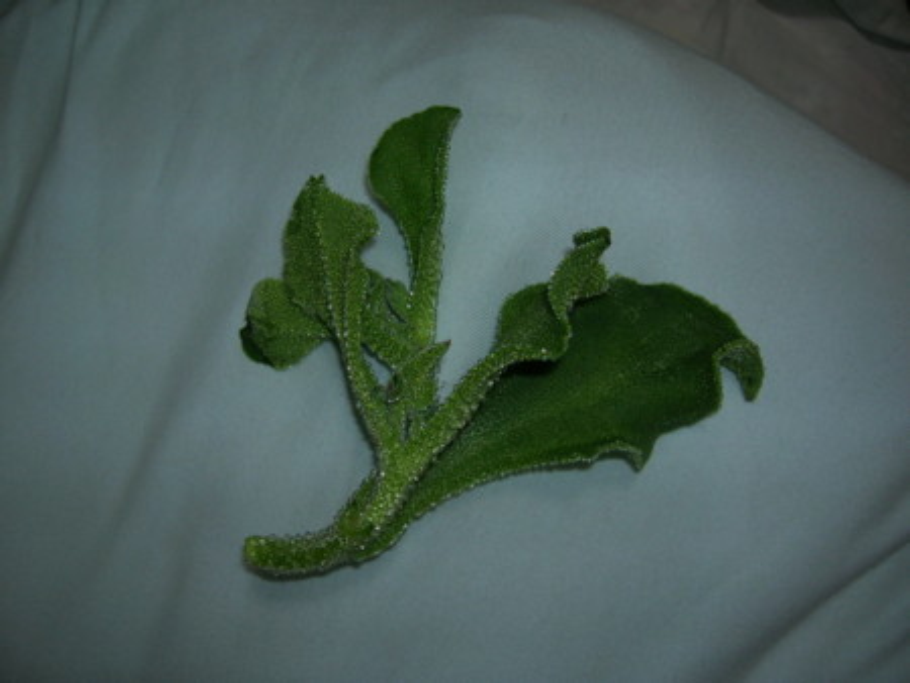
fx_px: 894
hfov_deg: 53.9
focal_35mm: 34
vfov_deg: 41.8
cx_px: 455
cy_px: 342
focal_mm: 5.7
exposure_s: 1/60.1
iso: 50
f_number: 2.9
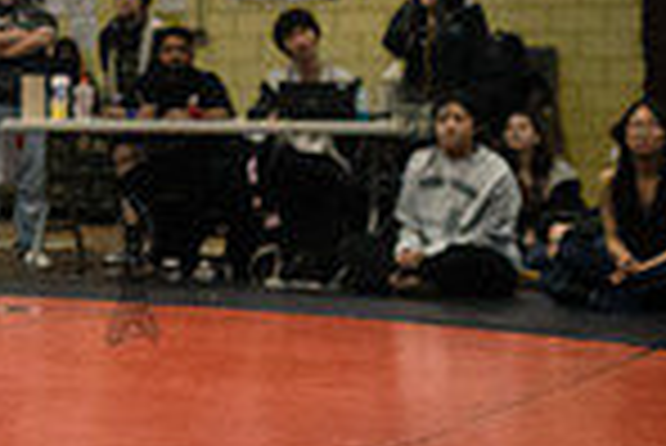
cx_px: -450
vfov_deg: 10.0
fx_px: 2537
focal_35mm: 137
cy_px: 47
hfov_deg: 13.7
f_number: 3.2
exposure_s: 1/1000
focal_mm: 35
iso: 5000
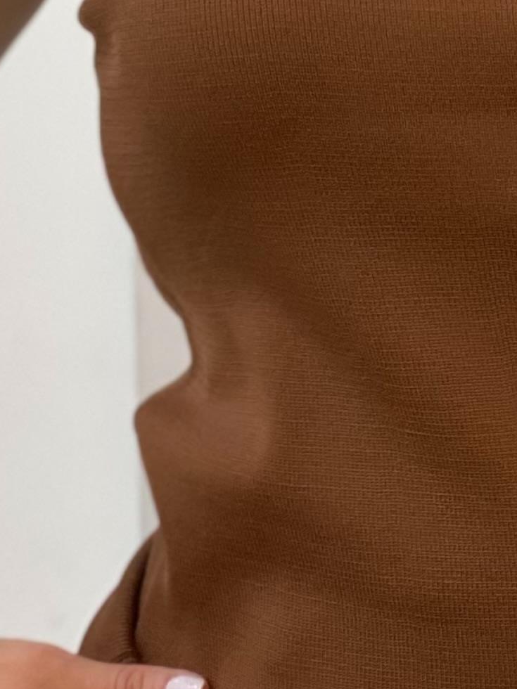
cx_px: 506
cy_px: -181
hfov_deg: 6.9
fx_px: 4262
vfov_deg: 9.1
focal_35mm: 214
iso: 125
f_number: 2
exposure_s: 1/100
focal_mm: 6
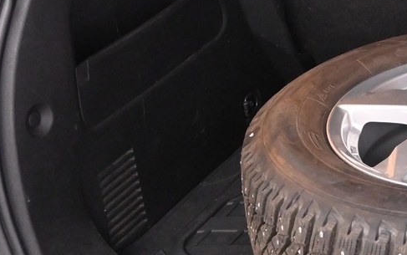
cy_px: 64
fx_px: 1184
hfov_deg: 18.4
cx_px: 493
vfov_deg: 12.3
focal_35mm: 107
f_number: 4
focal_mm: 21
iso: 3200
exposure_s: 1/60
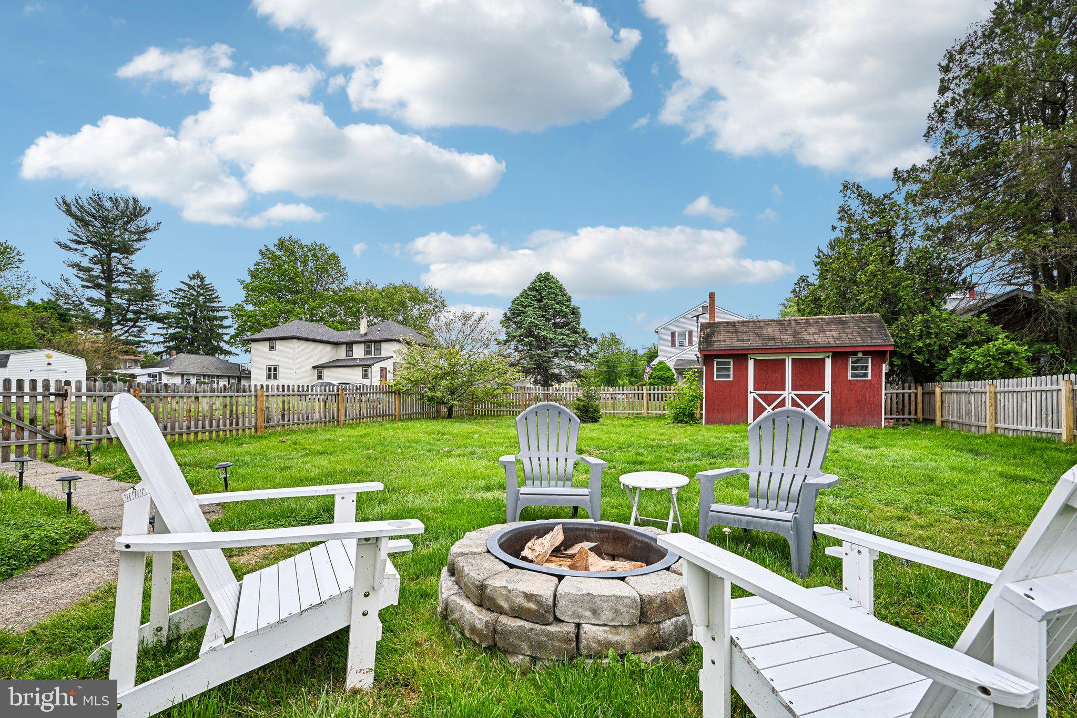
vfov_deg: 73.7
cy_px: 359
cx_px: 538
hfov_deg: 96.7
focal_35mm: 16
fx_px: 479
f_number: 8
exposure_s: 1/250
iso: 800
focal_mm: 16
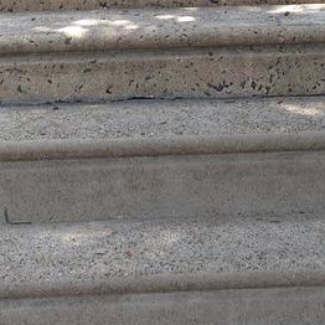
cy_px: -354
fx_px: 1264
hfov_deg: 14.6
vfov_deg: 12.6
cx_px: 198
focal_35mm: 119
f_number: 1.7
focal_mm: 6.3
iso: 12
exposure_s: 1/60
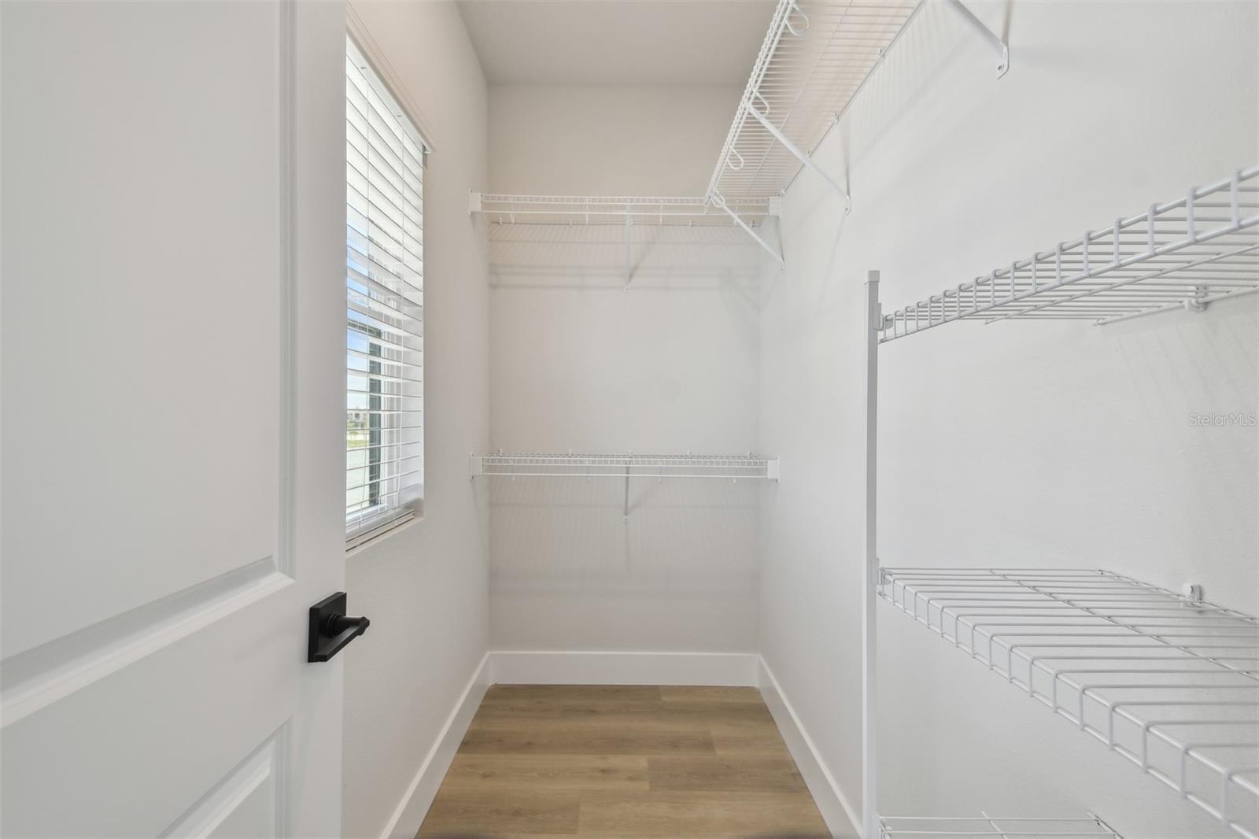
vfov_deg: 77.3
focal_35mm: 15
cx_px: 630
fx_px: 524
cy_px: 420
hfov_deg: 100.4
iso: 100
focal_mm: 10
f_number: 7.1
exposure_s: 1/60
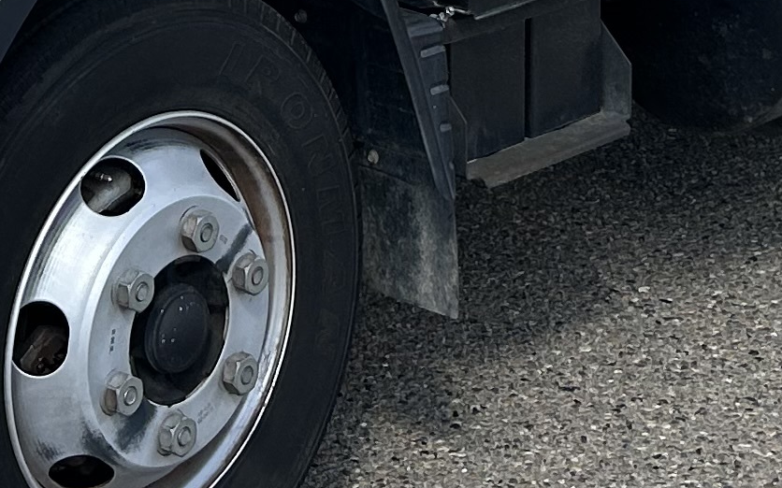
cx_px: 307
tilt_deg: -2.0
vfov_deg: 8.9
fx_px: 2834
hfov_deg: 15.7
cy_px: -680
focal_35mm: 133
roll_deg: -1.6
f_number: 1.5
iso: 50
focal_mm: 5.7
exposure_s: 1/4444
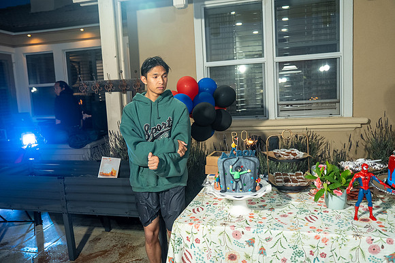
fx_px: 329
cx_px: 198
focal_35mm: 30
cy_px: 132
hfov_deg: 61.9
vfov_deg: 43.6
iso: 640
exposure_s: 1/160
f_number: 3.5
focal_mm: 30
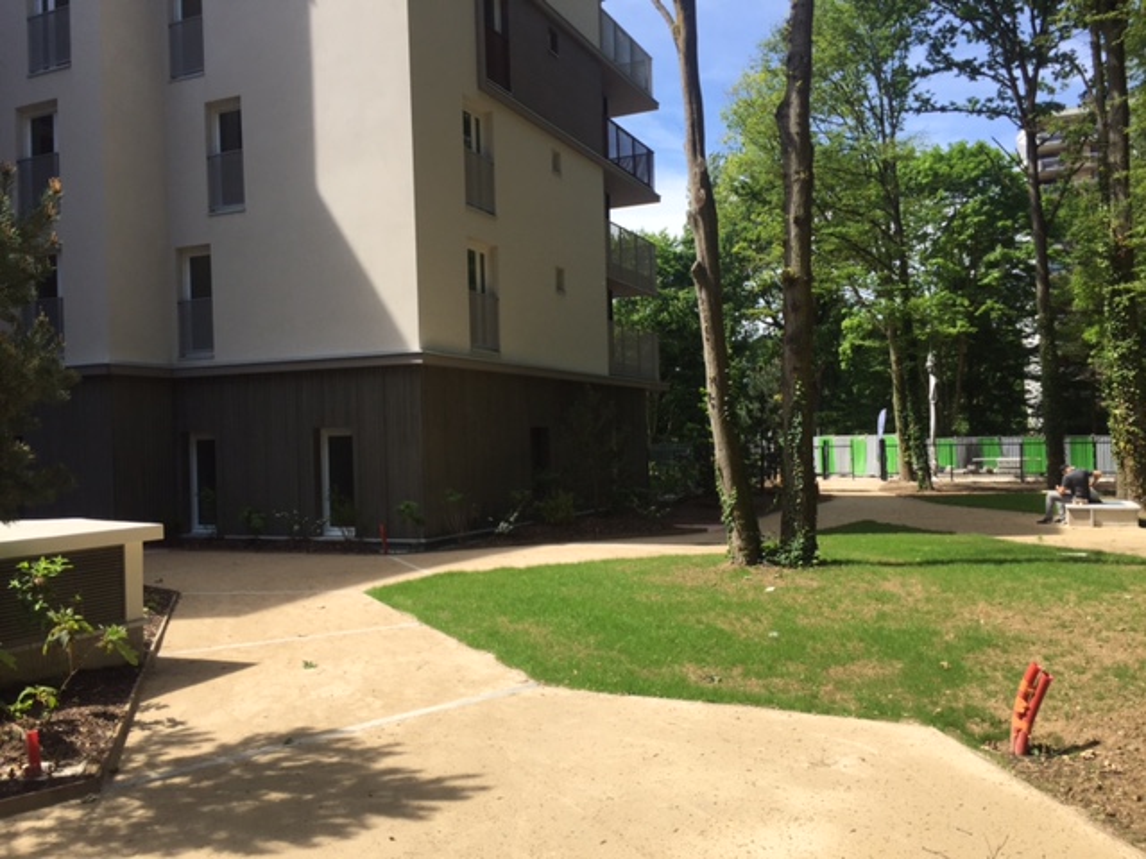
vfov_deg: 48.2
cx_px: 573
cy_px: 430
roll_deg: +1.2
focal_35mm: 29
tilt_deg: +0.7
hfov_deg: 61.7
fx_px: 960
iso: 32
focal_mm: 4.15
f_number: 2.2
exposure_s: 1/1412
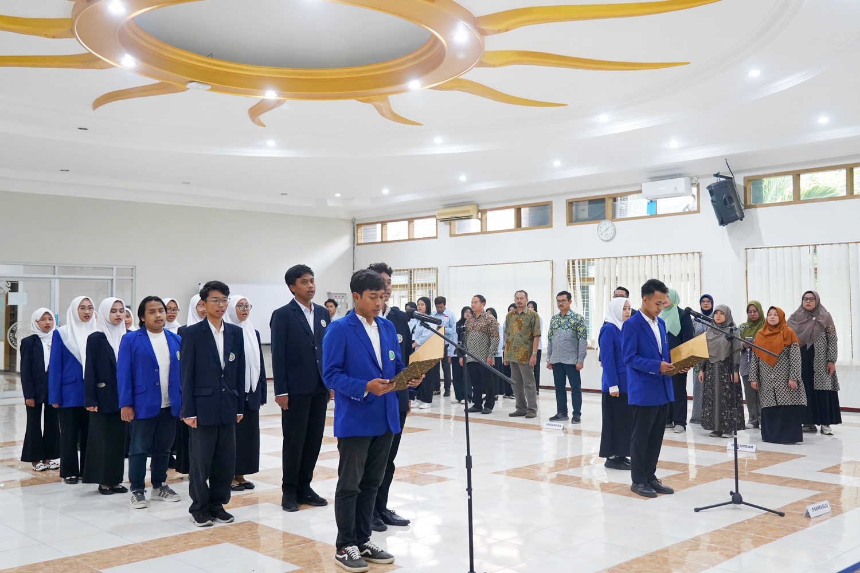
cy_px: 286
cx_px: 430
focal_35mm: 31
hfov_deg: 60.3
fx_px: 740
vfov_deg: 42.3
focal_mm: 31
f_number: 4
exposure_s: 1/125
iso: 3200
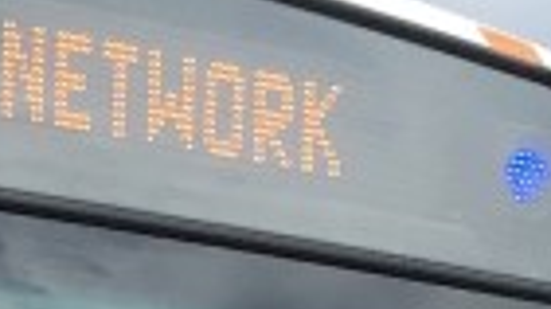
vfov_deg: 4.7
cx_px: -477
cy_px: 904
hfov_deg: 8.4
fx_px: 3591
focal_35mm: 246
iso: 25
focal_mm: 3.3
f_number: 2.4
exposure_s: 1/1381
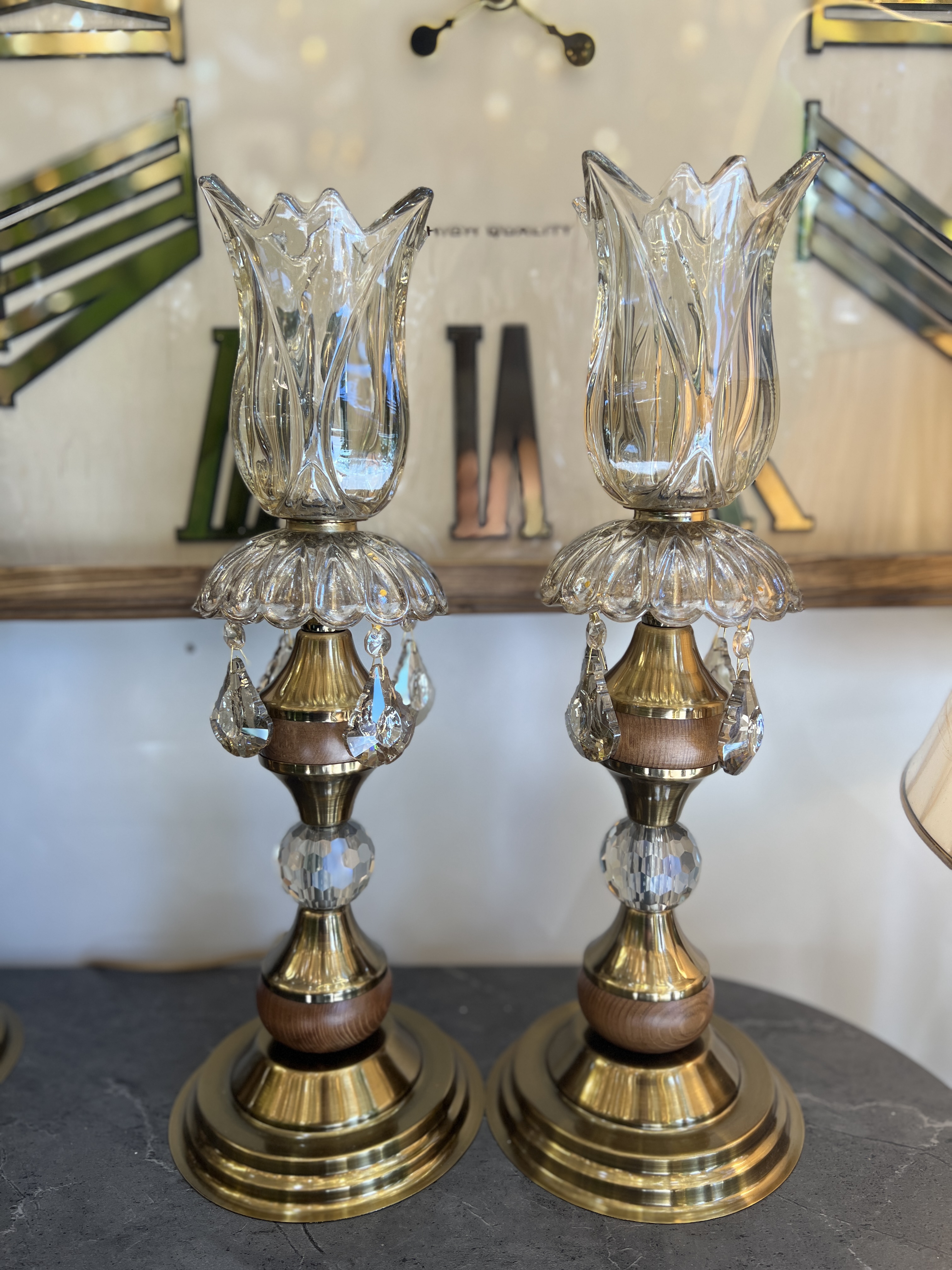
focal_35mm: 26
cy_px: 635
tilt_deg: -11.3
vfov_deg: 67.3
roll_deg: +0.3
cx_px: 476
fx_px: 953
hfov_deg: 53.1
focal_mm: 5.7
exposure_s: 1/391
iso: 50
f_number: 1.5
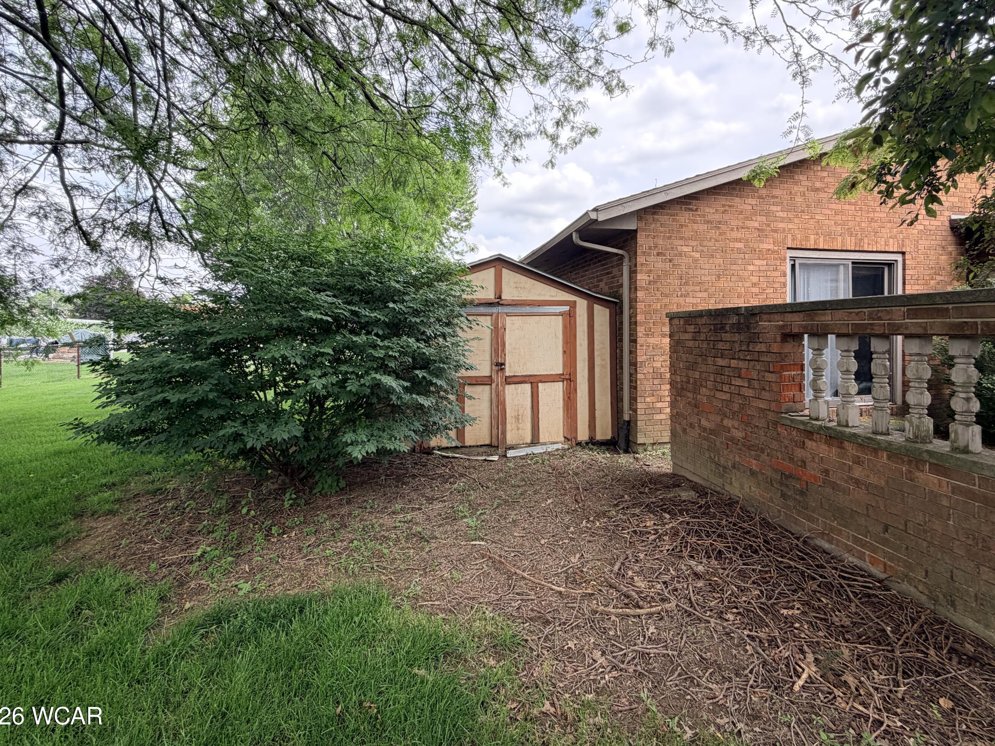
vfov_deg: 77.8
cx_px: 520
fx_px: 460
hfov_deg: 94.4
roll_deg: +0.0
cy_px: 329
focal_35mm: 16
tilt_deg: +0.0
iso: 64
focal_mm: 2.22
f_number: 2.2
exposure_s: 1/502
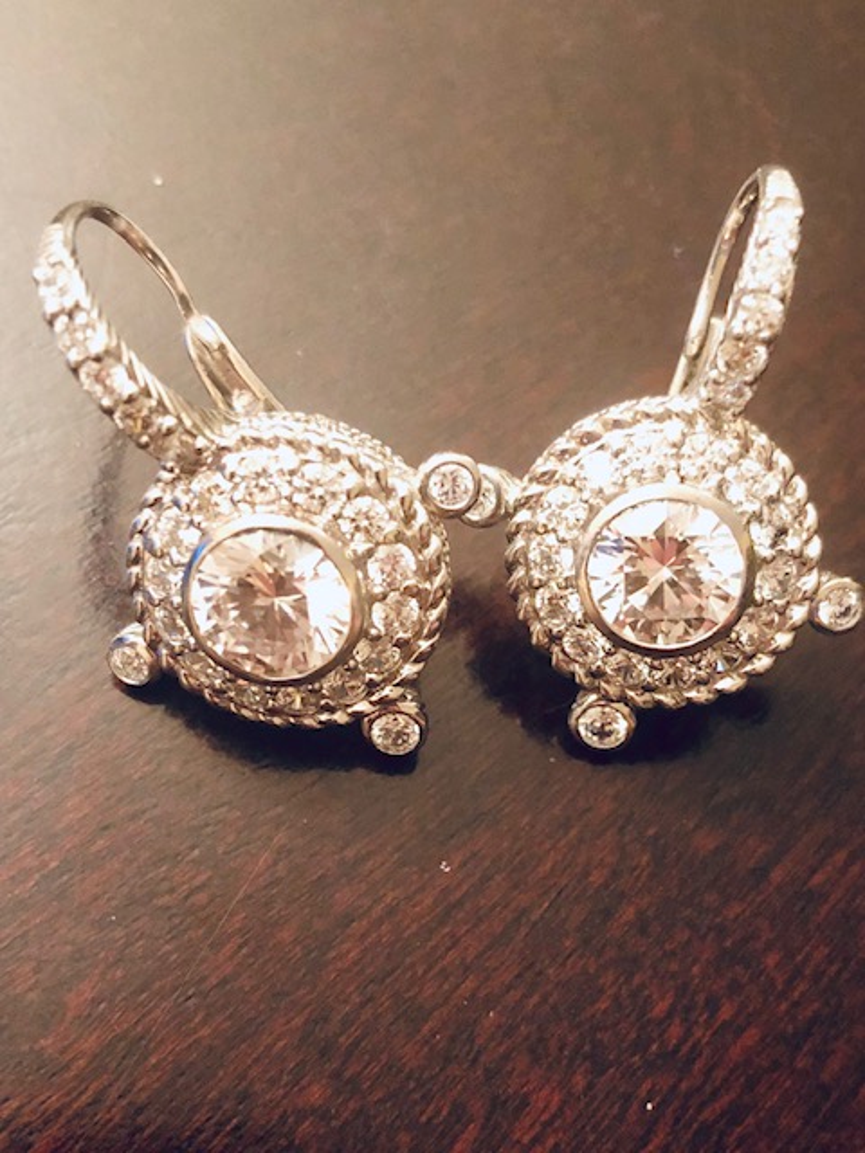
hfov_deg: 49.7
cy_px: 576
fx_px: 933
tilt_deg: -66.8
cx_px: 432
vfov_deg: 63.4
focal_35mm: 28
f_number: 1.8
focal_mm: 4
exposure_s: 1/4
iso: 100
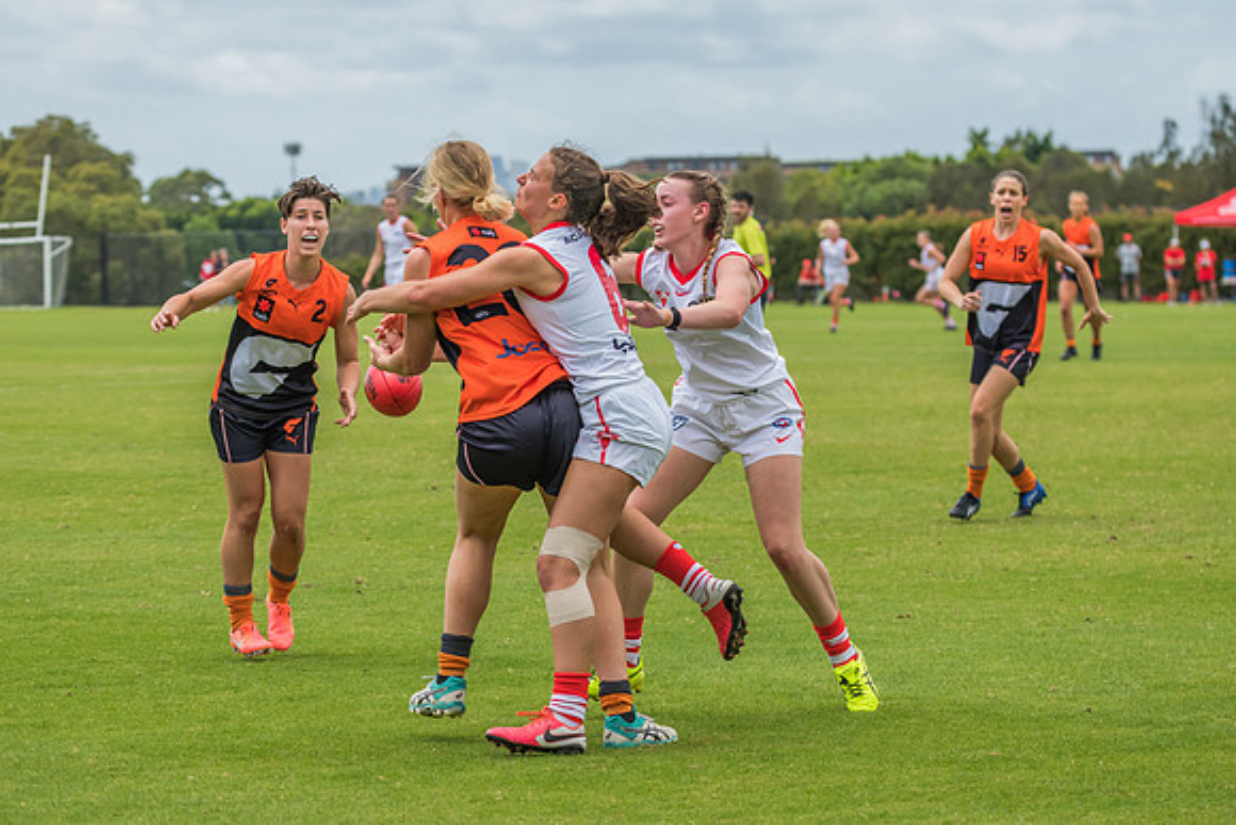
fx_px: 5878
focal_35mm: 171
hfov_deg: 12.0
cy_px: 415
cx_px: 622
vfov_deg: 8.0
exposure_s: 1/1600
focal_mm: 150
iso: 800
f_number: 8
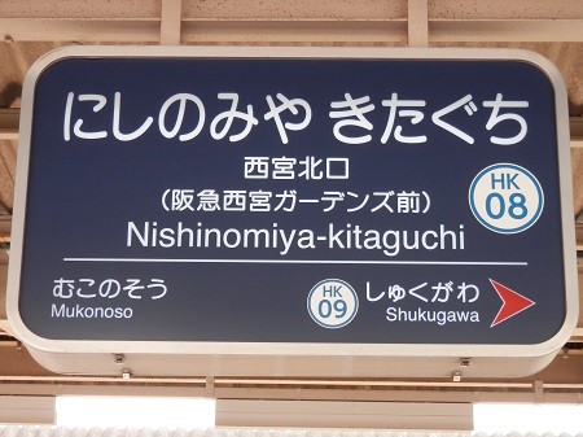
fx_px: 1347
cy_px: 218
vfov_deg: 18.4
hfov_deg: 24.4
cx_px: 292
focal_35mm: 80
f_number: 4.6
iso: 200
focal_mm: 14.4
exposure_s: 1/30
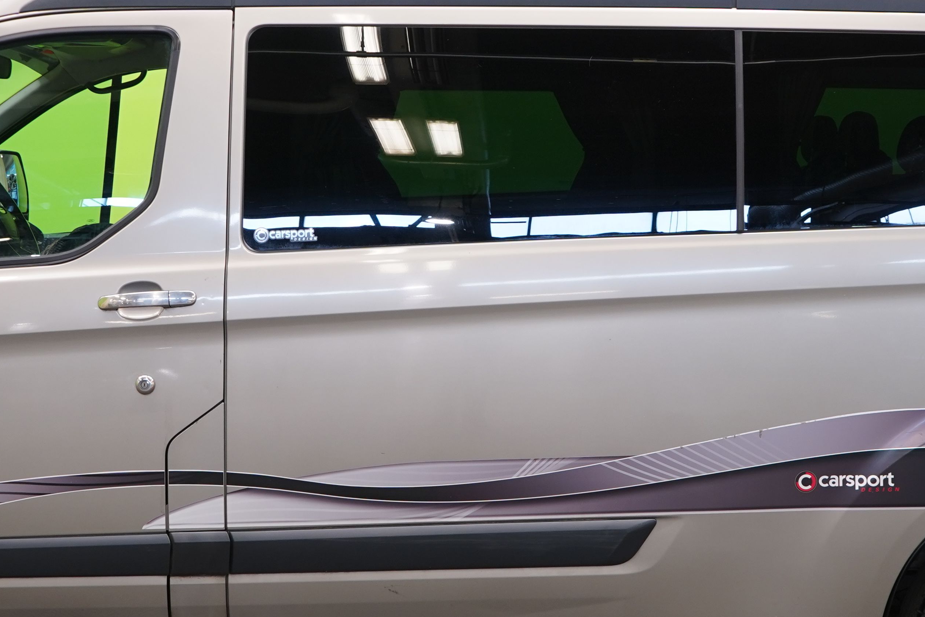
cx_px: 446
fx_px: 1773
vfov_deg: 19.7
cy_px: 287
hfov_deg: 29.2
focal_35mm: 69
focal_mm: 29
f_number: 5.6
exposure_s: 1/30
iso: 640
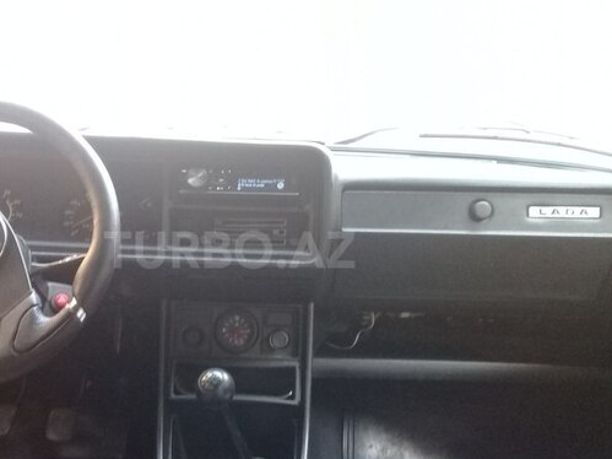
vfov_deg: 35.1
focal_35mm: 41
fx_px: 725
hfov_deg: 45.4
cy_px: 250
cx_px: 229
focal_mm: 3.3
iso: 200
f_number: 2.2
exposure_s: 1/20
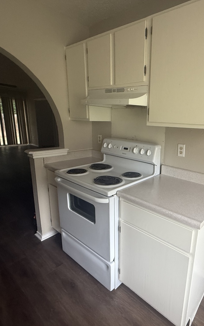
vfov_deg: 85.0
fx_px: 178
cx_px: 149
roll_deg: -2.8
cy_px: 162
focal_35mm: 20
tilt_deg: -12.8
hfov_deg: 57.1
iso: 250
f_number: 2.2
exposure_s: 1/99
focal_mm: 2.22
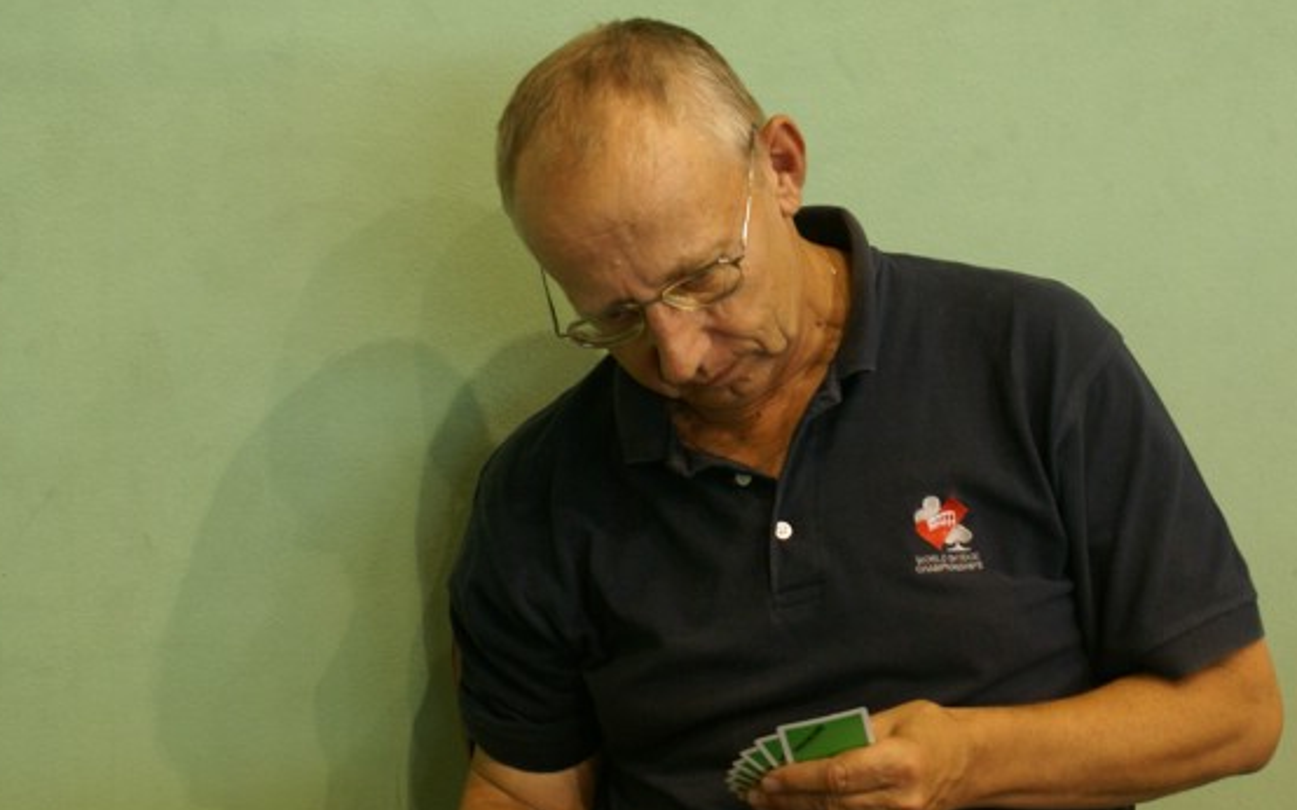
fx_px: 2391
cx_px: 709
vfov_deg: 19.2
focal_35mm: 68
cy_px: 447
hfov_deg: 30.3
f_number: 5.6
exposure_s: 1/15
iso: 400
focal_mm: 35
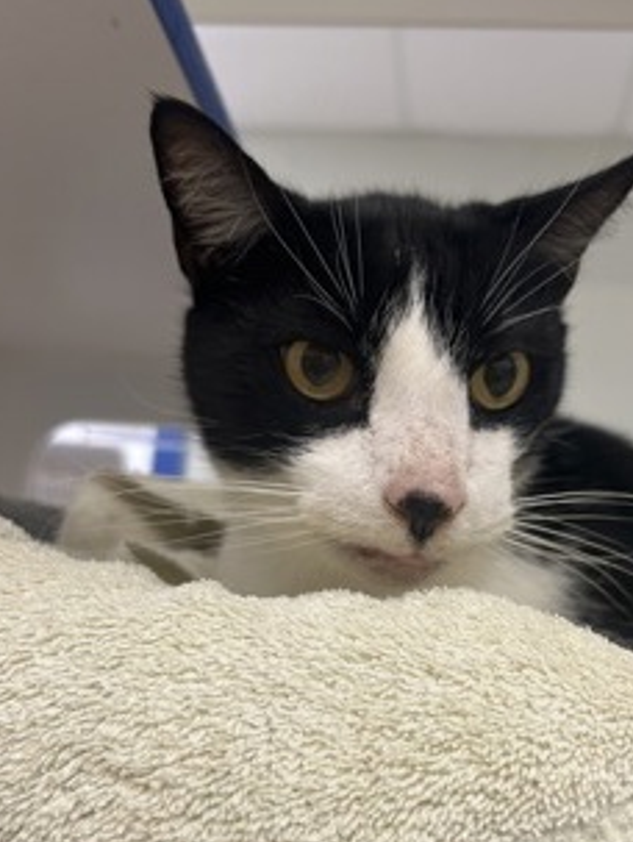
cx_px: 373
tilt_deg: +11.0
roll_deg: -4.9
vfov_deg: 50.7
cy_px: 534
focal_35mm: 36
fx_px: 876
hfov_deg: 39.6
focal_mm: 5.7
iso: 125
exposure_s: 1/120
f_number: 1.5
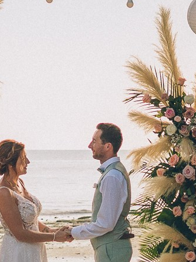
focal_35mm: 160
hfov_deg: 9.3
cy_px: 90
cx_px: 47
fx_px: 1209
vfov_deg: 12.3
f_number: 2
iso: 160
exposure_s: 1/4000
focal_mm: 24
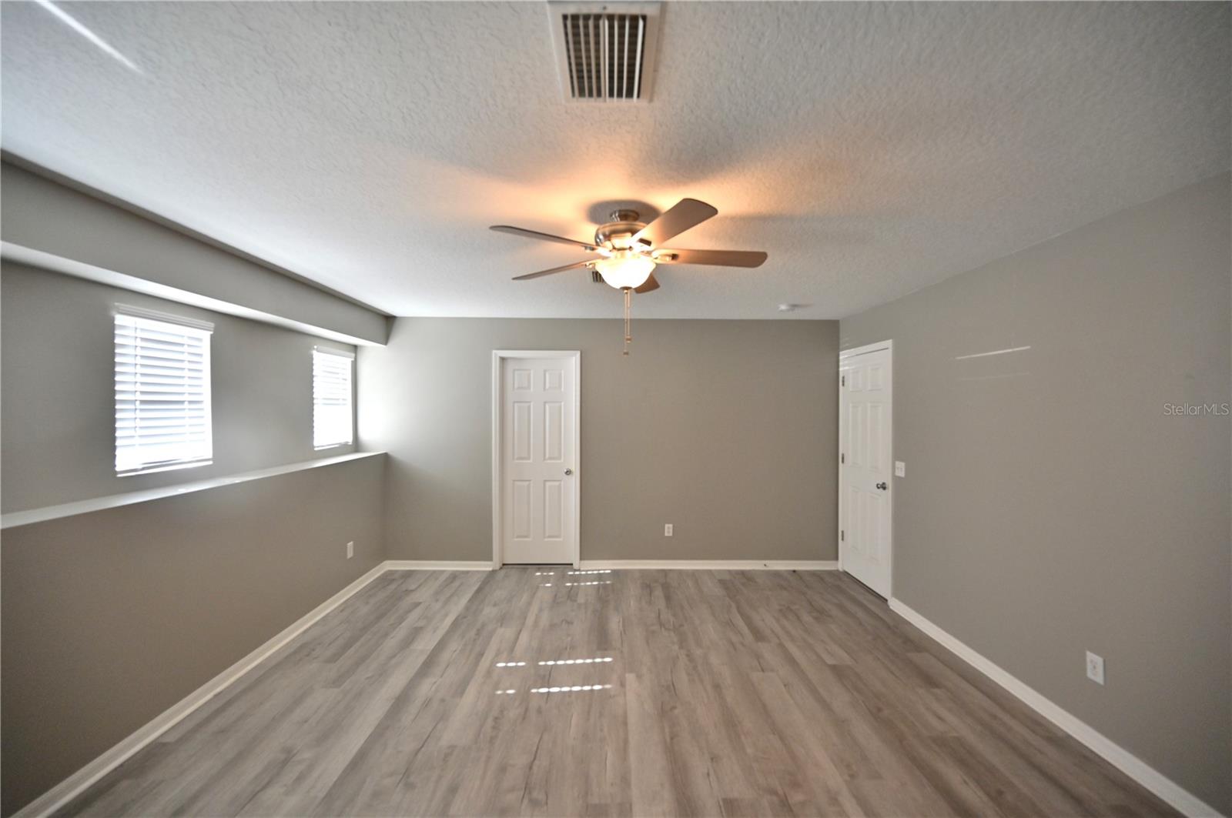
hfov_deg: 104.3
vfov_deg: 81.1
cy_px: 409
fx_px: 479
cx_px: 616
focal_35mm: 14
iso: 720
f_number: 4
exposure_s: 1/125
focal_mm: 14
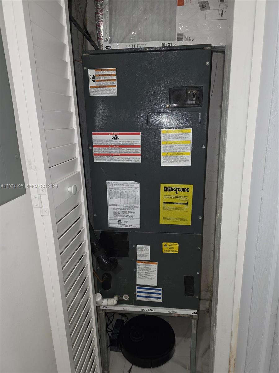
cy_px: 186
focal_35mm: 23
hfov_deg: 58.9
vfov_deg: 73.9
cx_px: 140
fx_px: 247
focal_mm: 6.3
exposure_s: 1/60
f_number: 1.7
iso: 125
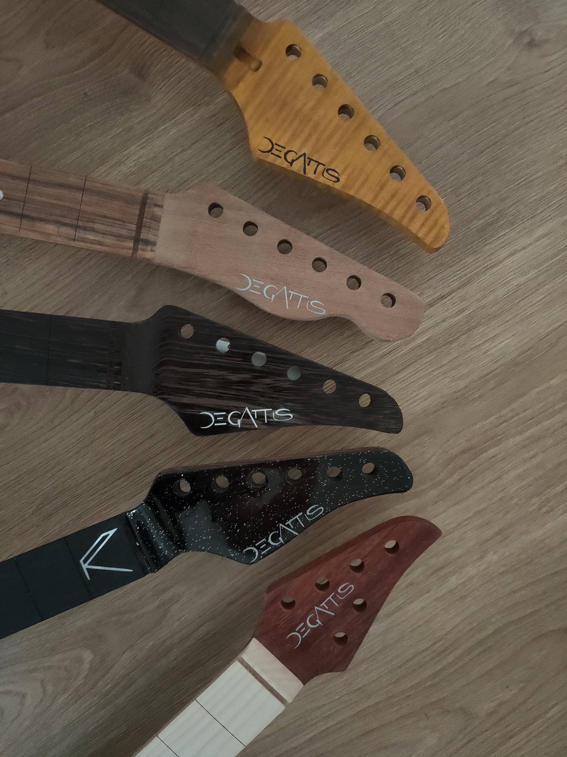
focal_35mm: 27
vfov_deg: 65.3
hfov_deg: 51.4
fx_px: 590
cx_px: 284
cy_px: 378
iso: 3938
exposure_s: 1/16.7
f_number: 1.7
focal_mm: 4.77
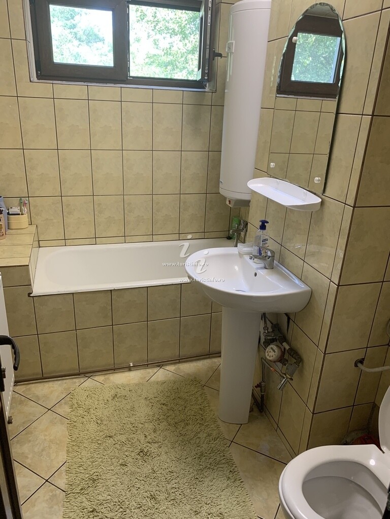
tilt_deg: -21.7
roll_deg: -2.0
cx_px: 195
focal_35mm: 26
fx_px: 391
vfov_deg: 67.3
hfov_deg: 53.1
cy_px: 260
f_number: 1.8
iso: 100
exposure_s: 1/60
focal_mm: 4.25
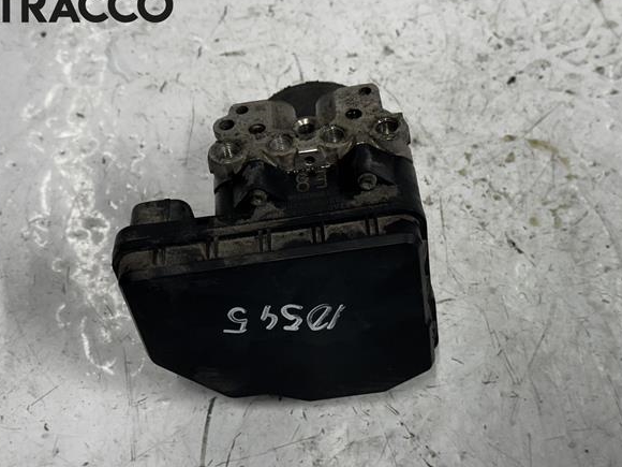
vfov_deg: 27.5
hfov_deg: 36.2
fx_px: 952
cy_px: 244
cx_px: 310
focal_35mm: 53
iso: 80
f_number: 1.78
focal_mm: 6.86
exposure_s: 1/50
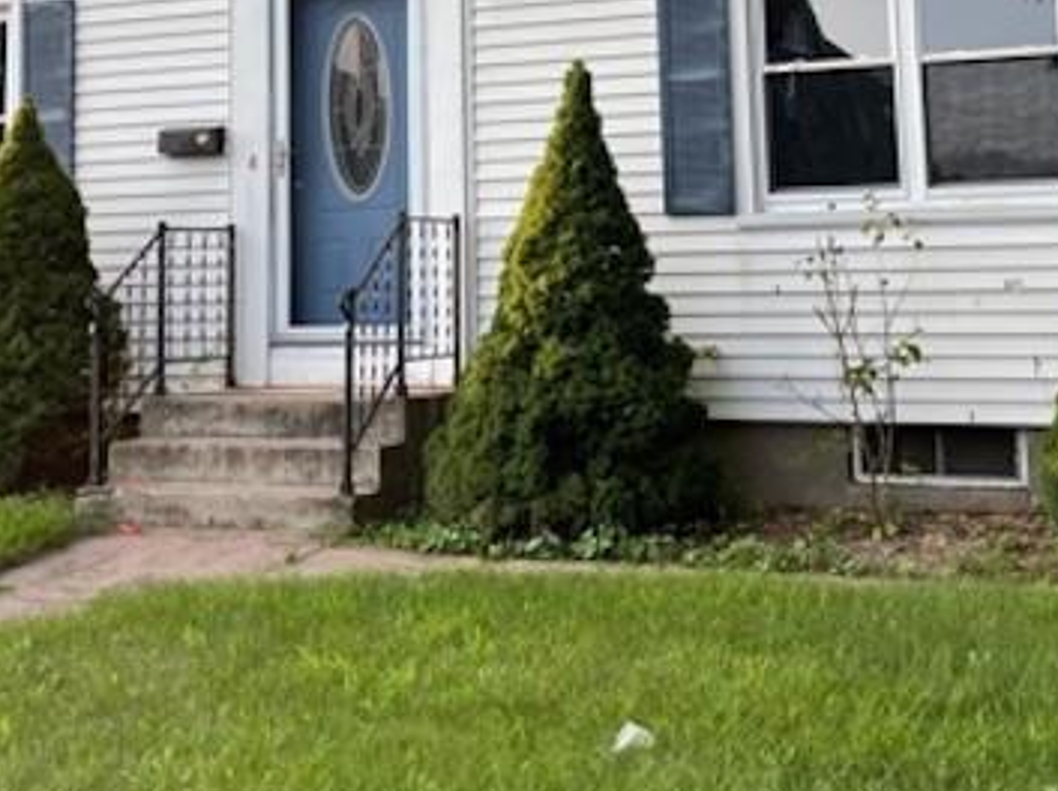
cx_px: 525
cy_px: 33
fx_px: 1801
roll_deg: +2.2
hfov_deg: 32.7
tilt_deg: +7.5
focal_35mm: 59
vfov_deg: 23.9
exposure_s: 1/500
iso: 32
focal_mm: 4.2
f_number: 1.6
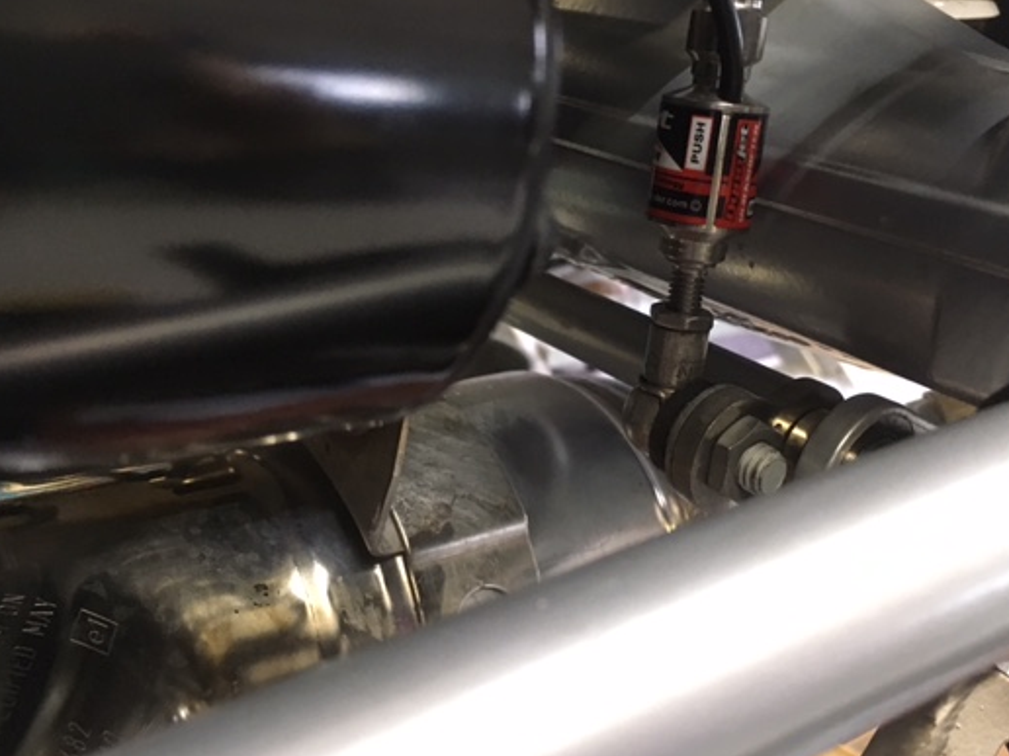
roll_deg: -5.5
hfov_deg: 51.3
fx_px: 1049
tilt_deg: -16.6
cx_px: 538
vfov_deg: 39.5
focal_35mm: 36
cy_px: 295
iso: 200
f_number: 2.2
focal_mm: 4.15
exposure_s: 1/25
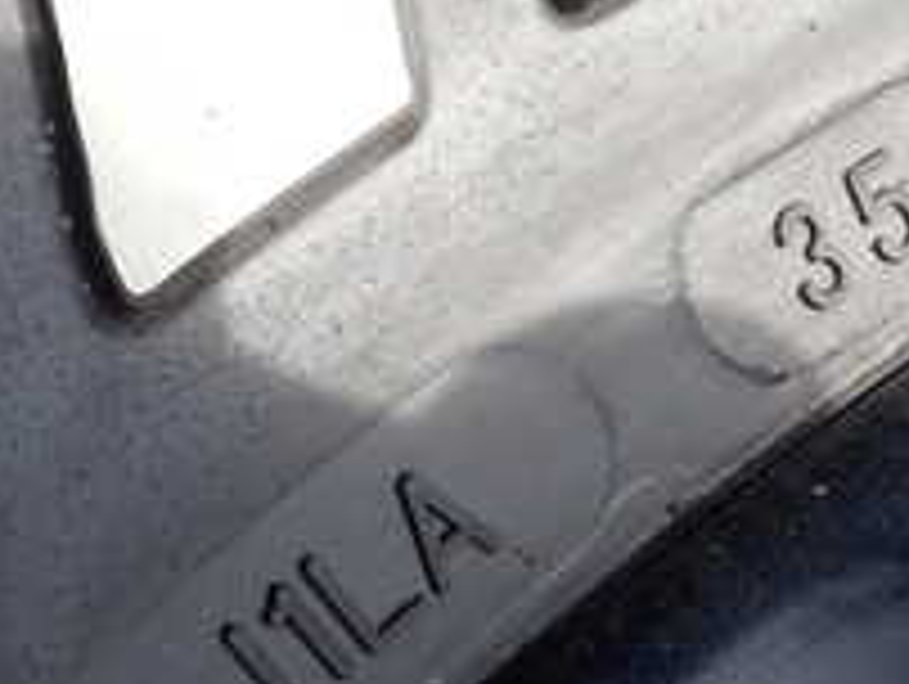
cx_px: 972
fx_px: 2340
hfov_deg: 21.0
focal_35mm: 89
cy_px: 144
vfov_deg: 16.5
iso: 100
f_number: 3.2
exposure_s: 1/250
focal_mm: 5.4
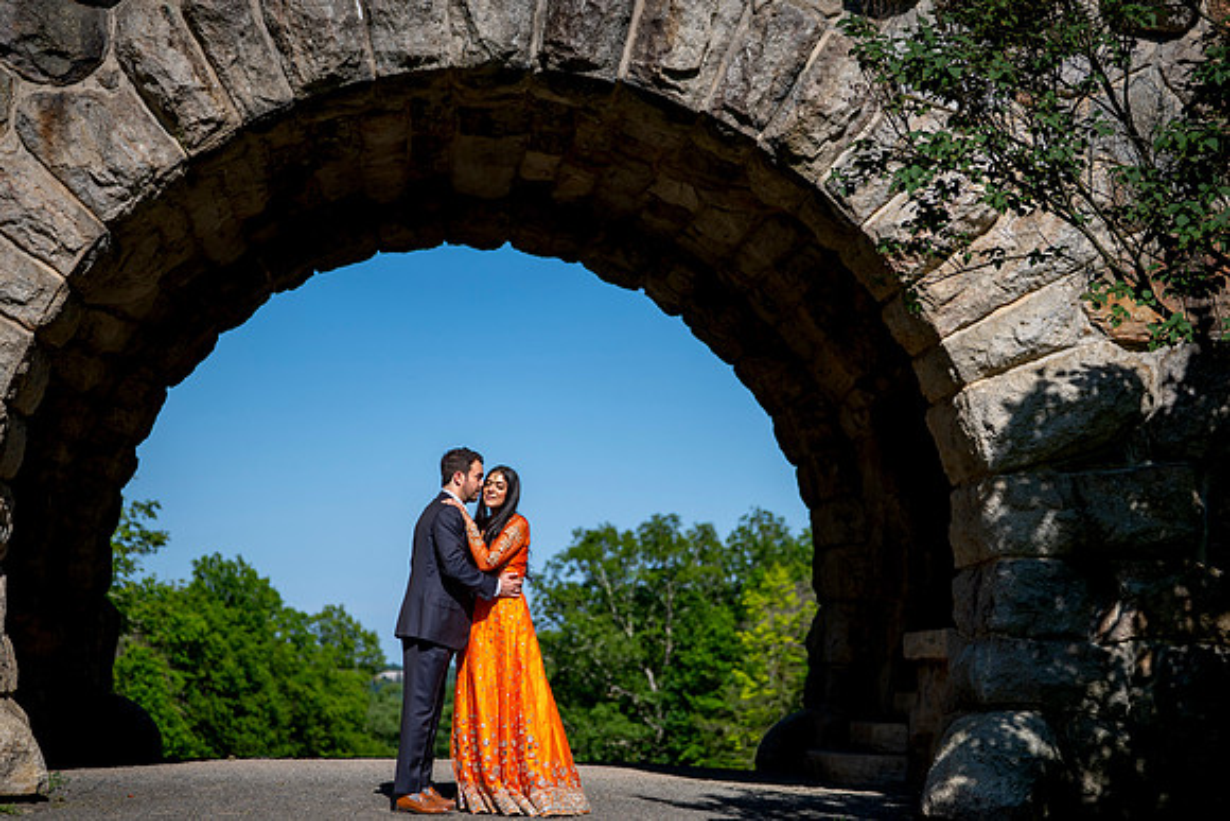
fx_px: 2634
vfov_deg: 17.7
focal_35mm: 77
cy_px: 386
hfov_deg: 26.3
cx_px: 610
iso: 250
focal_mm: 70
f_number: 2.8
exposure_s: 1/8000
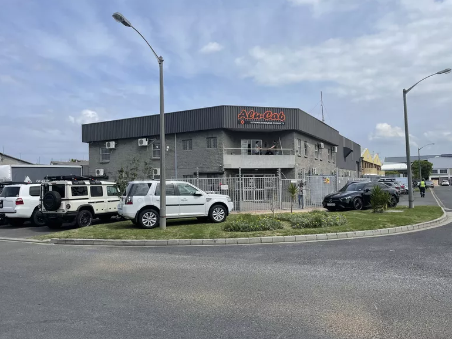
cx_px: 224
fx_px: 353
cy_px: 174
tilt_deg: +2.2
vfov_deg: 51.4
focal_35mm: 27
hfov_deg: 65.3
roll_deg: +1.1
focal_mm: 4.2
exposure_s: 1/4651
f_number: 1.6
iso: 32
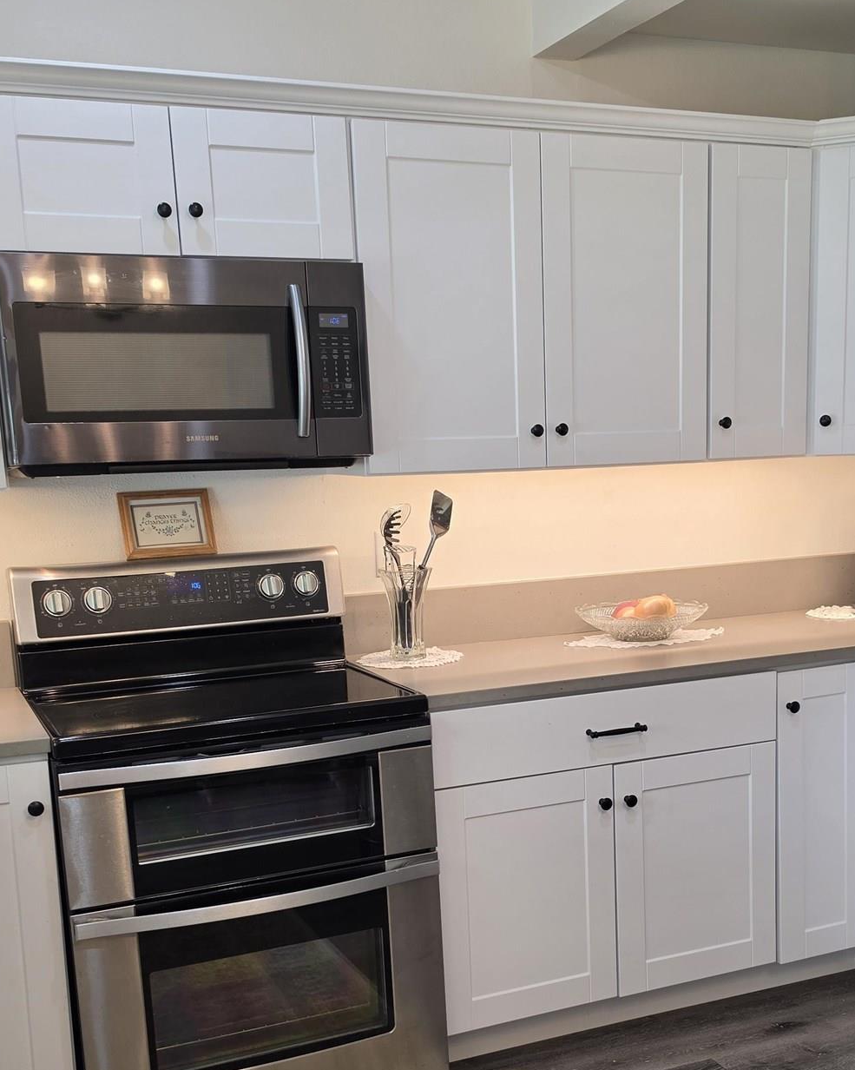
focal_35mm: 42
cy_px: 715
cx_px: 528
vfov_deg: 43.2
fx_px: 1329
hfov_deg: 35.5
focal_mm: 6.5
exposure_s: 1/120
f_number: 1.4
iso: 50
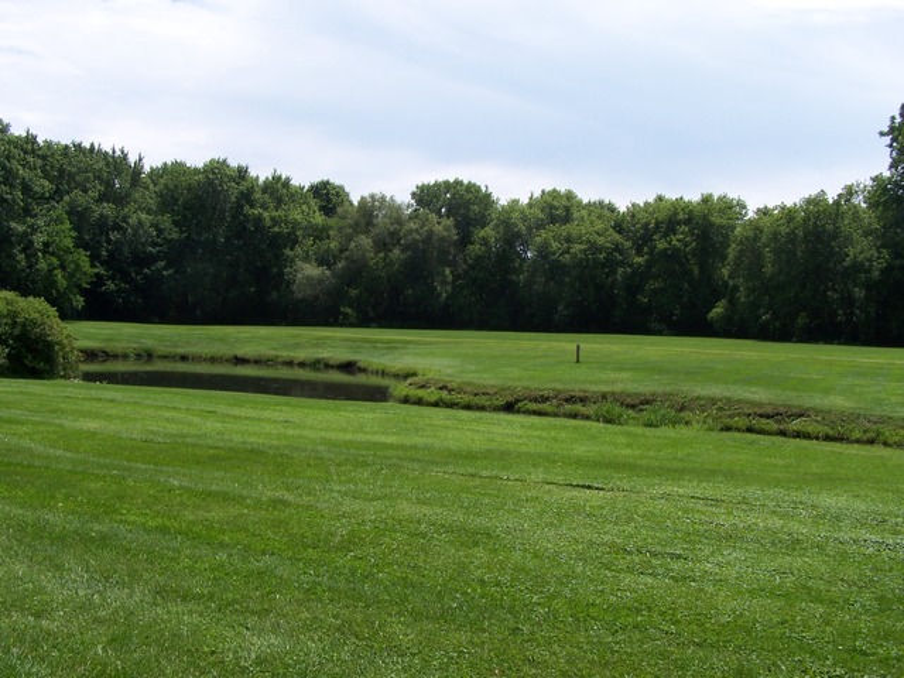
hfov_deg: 49.0
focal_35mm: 38
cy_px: 339
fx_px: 992
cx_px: 452
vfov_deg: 37.7
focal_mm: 6.3
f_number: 5.6
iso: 80
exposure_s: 1/500
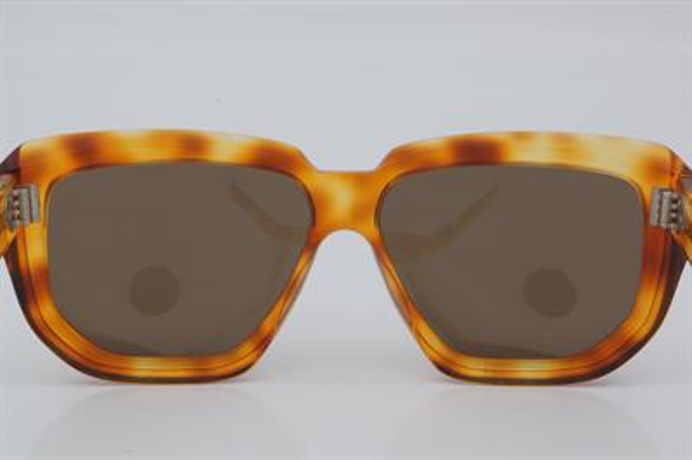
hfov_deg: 24.6
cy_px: 230
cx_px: 346
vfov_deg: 16.5
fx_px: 1584
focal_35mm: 82
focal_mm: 55
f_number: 32
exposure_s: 1/4
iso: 100
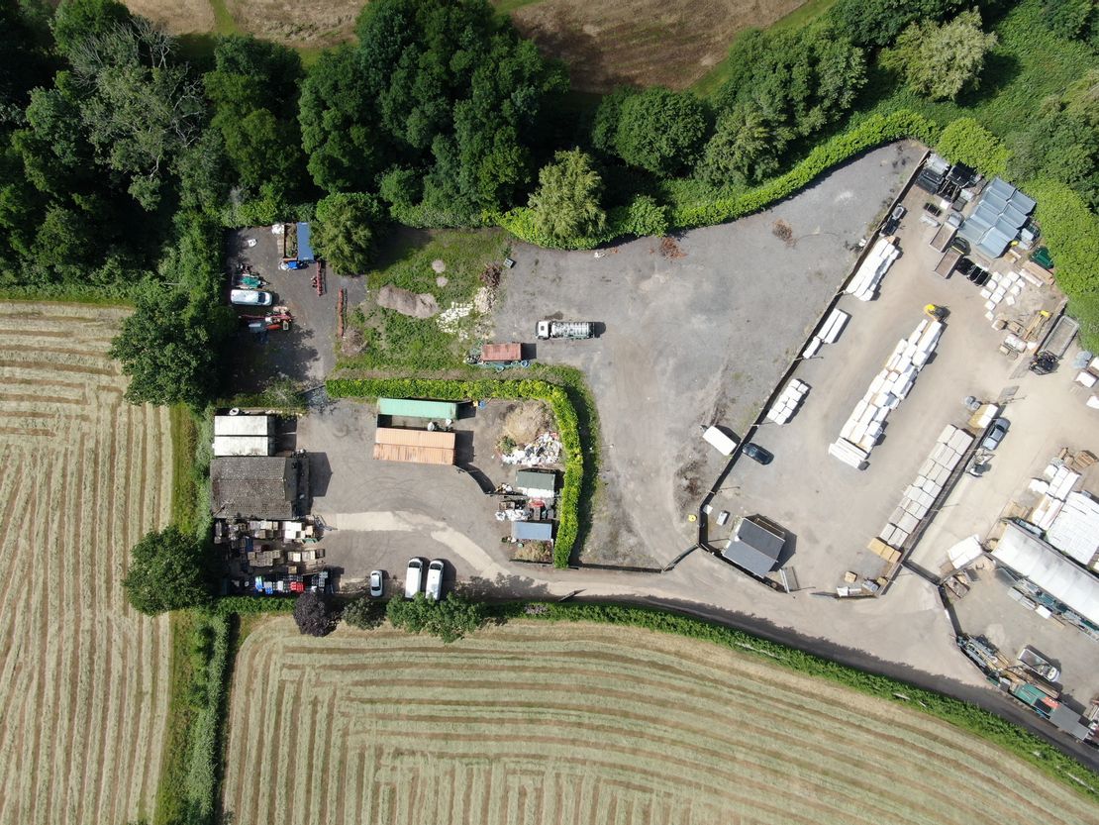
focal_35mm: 24
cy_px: 412
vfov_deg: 56.8
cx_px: 550
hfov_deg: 71.6
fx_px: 762
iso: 100
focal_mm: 4.39
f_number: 2.8
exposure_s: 1/800
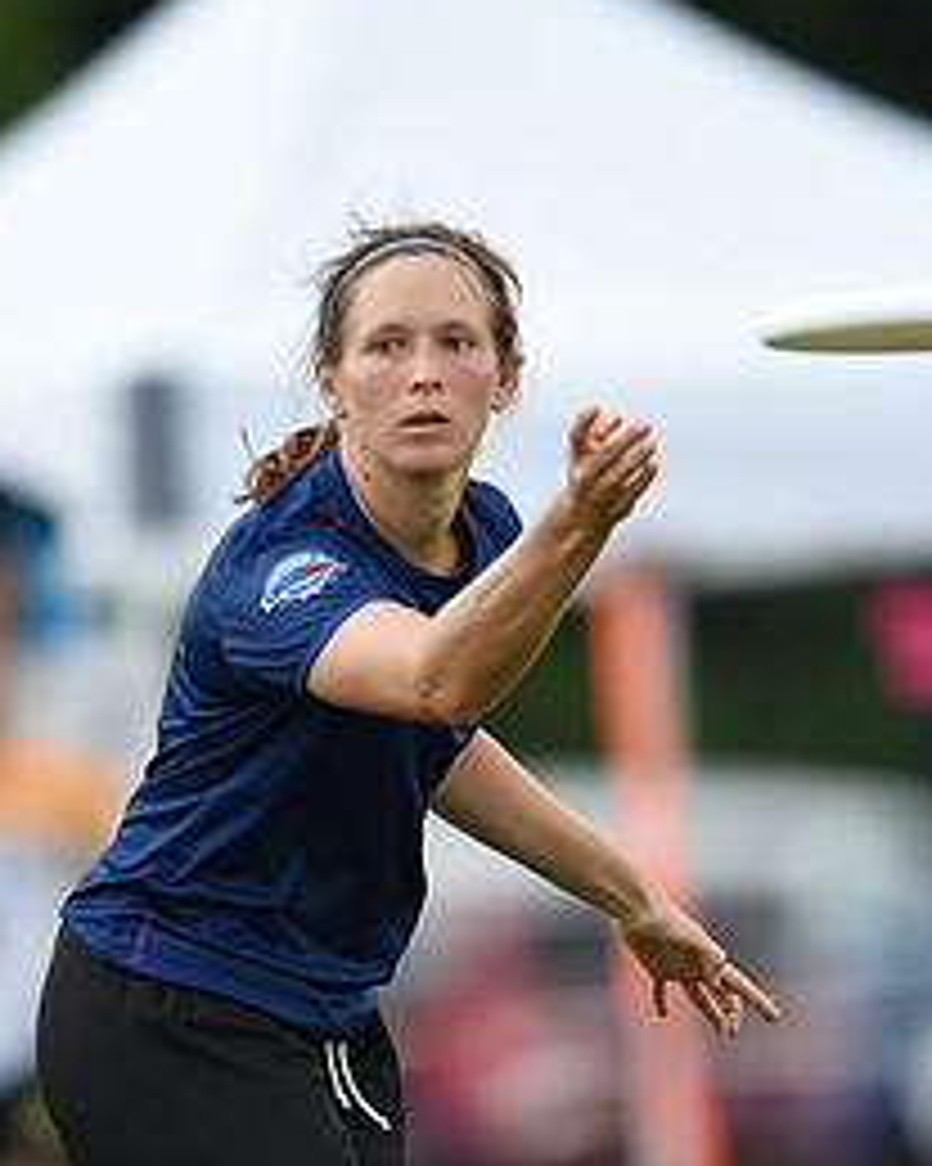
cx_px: 452
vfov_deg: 2.3
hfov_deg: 1.8
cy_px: 747
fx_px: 28980
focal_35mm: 840
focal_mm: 400
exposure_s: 1/800
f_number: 2.8
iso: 100
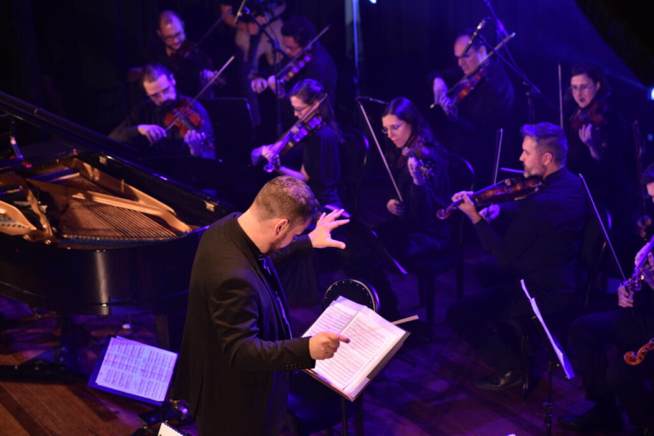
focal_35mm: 85
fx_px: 1544
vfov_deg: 16.1
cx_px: 327
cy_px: 218
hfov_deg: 23.9
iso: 1000
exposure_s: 1/160
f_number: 3.2
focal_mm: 85
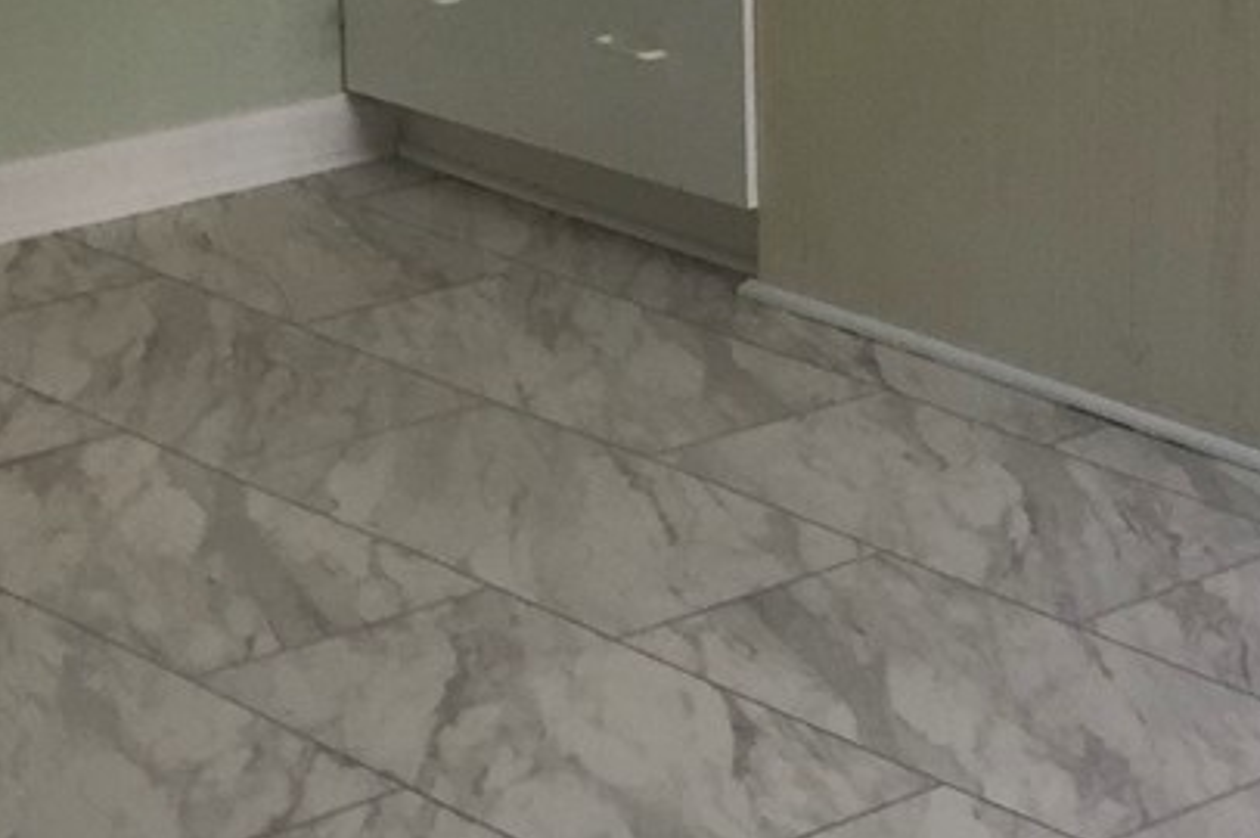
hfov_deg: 16.7
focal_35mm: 119
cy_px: -99
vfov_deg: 11.3
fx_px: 4162
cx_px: 1378
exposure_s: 1/60
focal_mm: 4.15
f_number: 2.2
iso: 40
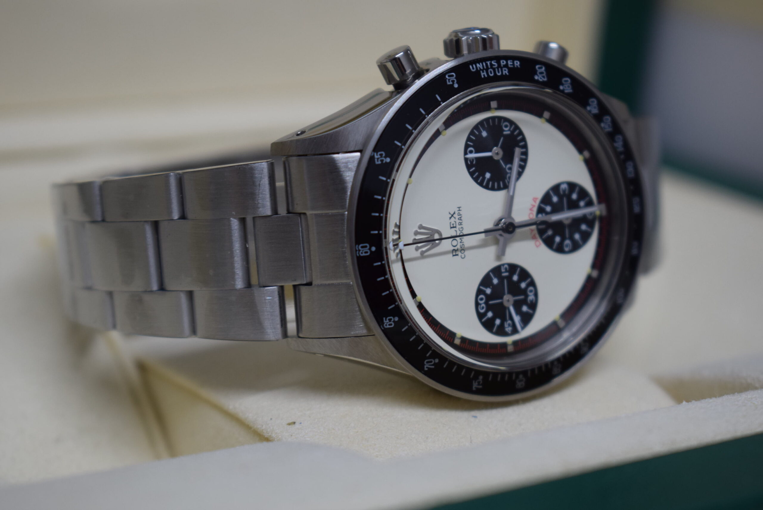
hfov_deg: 24.6
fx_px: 1750
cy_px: 255
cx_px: 382
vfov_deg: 16.6
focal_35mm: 82
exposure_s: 1/60
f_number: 5.6
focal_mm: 55
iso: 500
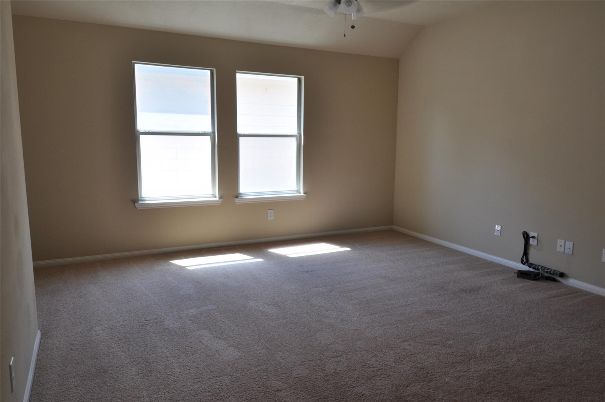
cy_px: 201
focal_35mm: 26
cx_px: 302
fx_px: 428
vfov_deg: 50.3
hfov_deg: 70.5
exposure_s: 1/13
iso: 200
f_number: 13
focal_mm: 17
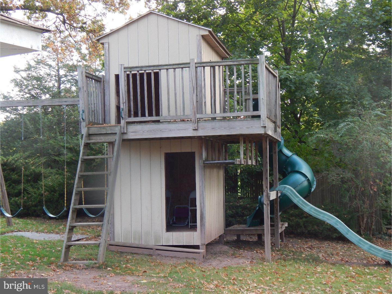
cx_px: 196
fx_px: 623
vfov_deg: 26.6
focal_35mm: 55
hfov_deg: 34.9
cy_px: 147
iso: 125
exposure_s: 1/60
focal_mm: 9.7
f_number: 3.8
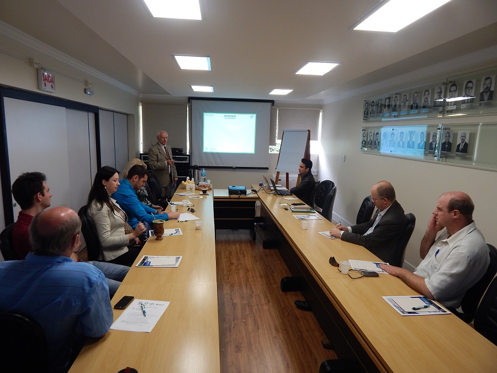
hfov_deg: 76.4
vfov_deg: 61.1
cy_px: 186
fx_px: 316
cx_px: 248
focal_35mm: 22
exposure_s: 1/30
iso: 125
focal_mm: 4
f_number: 3
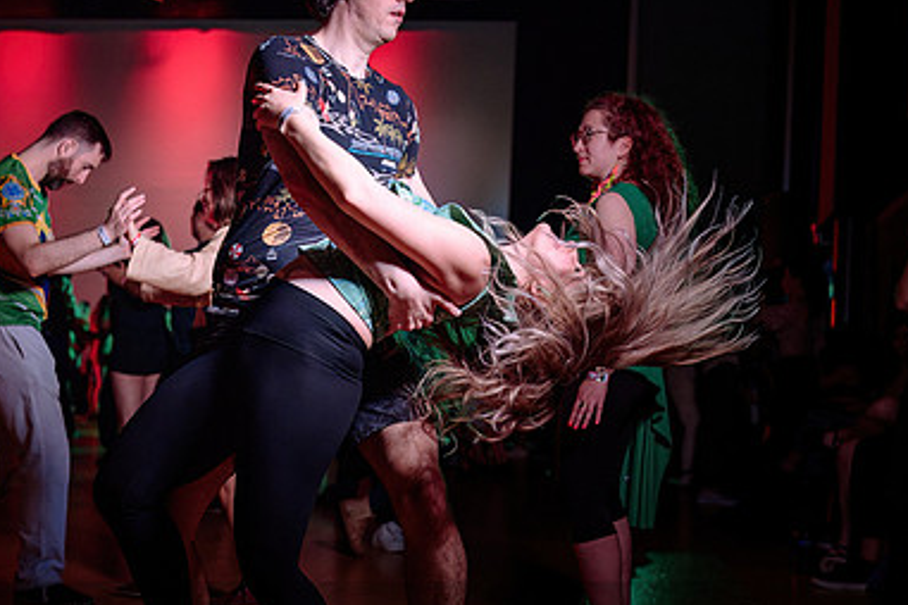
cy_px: 373
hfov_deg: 30.5
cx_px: 451
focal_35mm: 66
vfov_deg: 20.6
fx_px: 1665
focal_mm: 40
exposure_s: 1/125
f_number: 2.8
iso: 800
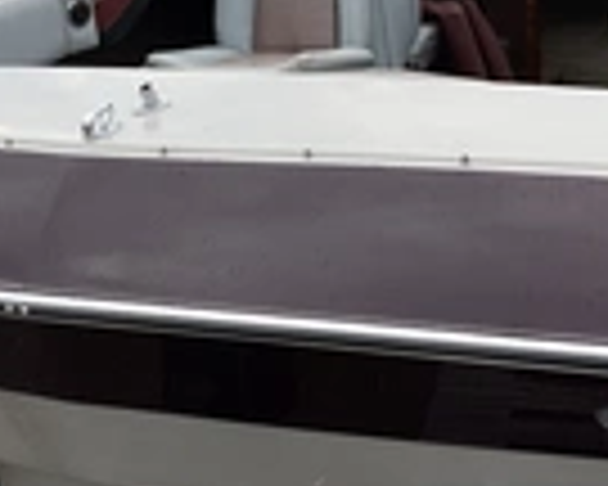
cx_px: 275
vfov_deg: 18.2
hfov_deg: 22.7
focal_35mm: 84
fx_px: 1512
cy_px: 112
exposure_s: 1/770
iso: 25
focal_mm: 3
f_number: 1.8
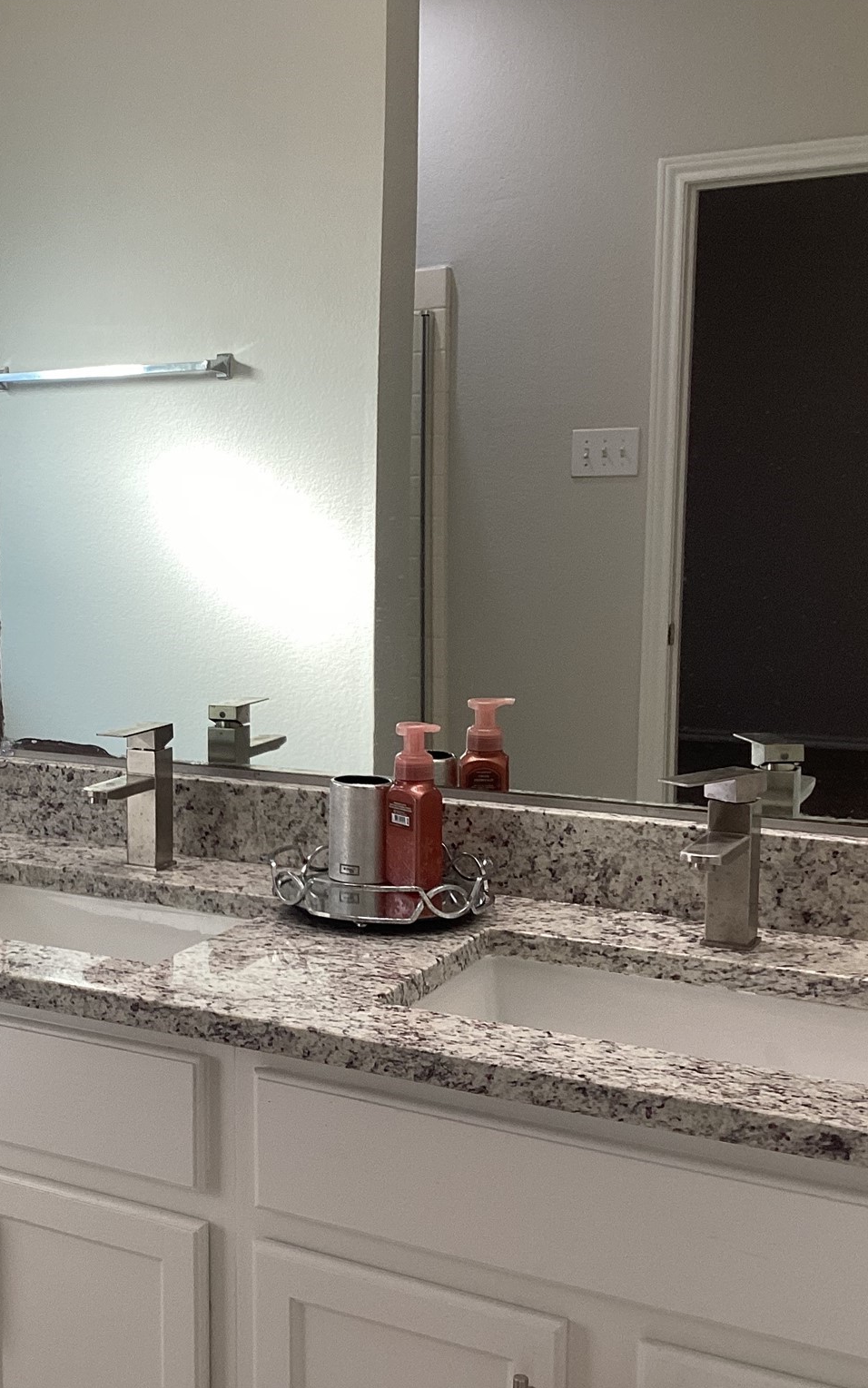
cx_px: 127
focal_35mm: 44
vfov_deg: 45.3
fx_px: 1665
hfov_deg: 28.4
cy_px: 693
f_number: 2.4
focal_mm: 3.3
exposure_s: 1/60
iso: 50
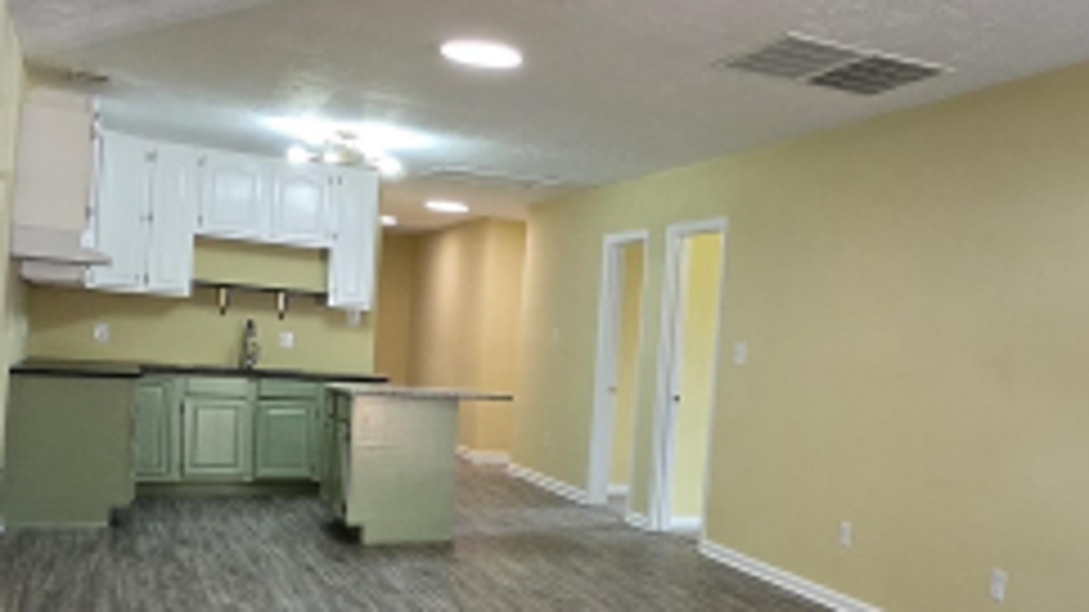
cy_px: 423
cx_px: 839
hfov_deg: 49.2
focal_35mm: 39
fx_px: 1126
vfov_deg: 30.1
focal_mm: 1.7
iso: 160
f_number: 2.2
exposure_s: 1/60
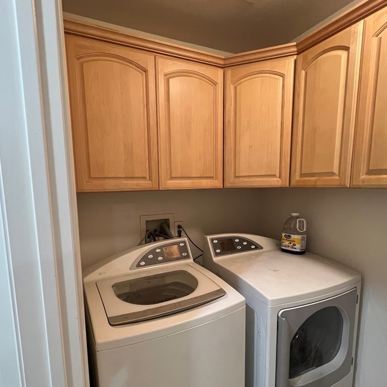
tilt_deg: -7.3
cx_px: 177
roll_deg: +1.3
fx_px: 228
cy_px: 220
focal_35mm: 18
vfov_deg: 80.3
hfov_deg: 80.5
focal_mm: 1.57
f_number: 1.8
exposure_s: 1/60
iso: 250
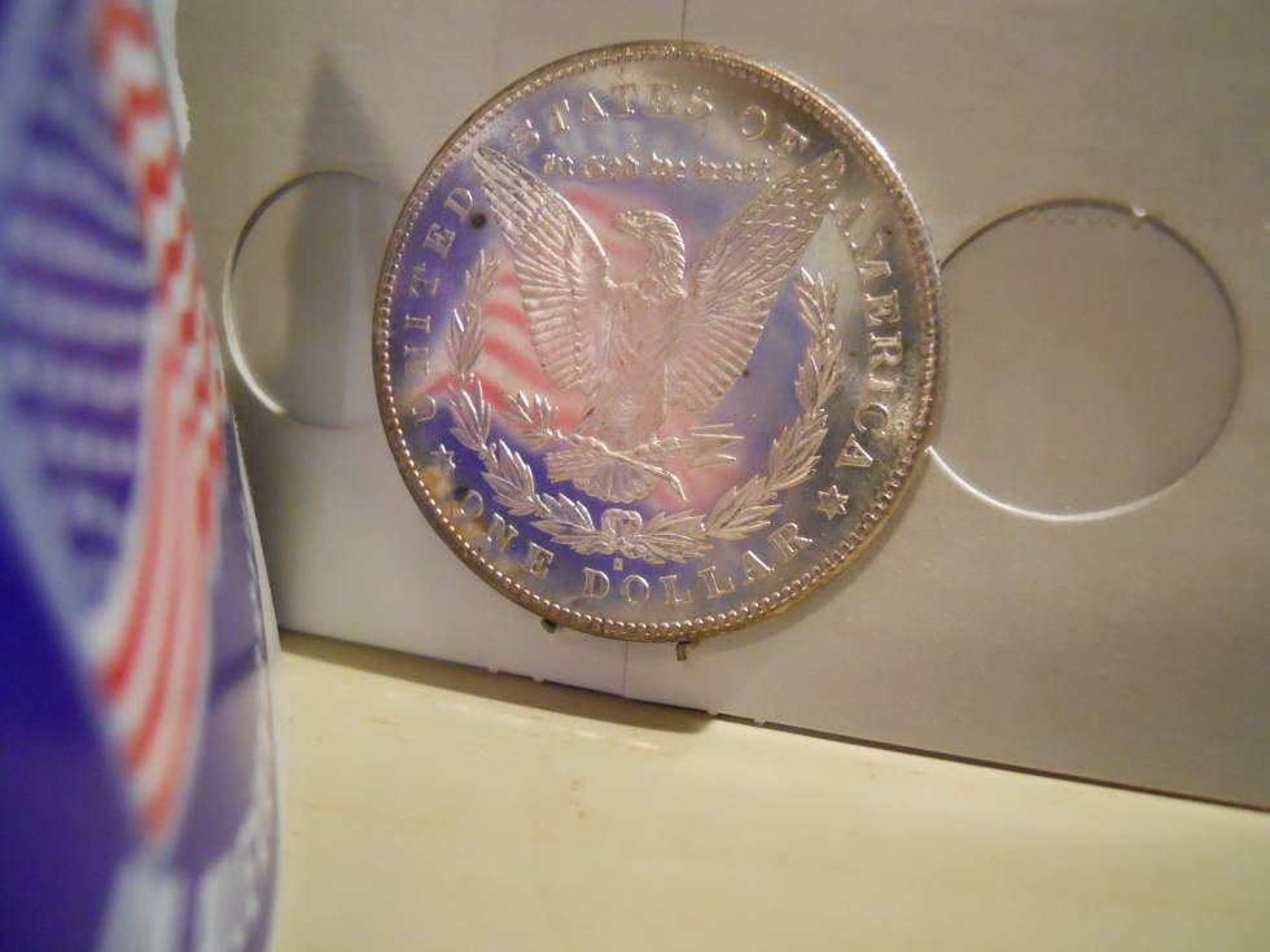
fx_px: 1027
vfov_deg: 49.7
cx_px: 635
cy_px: 476
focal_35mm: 28
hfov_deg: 63.4
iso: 800
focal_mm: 5
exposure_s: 1/50
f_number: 2.7
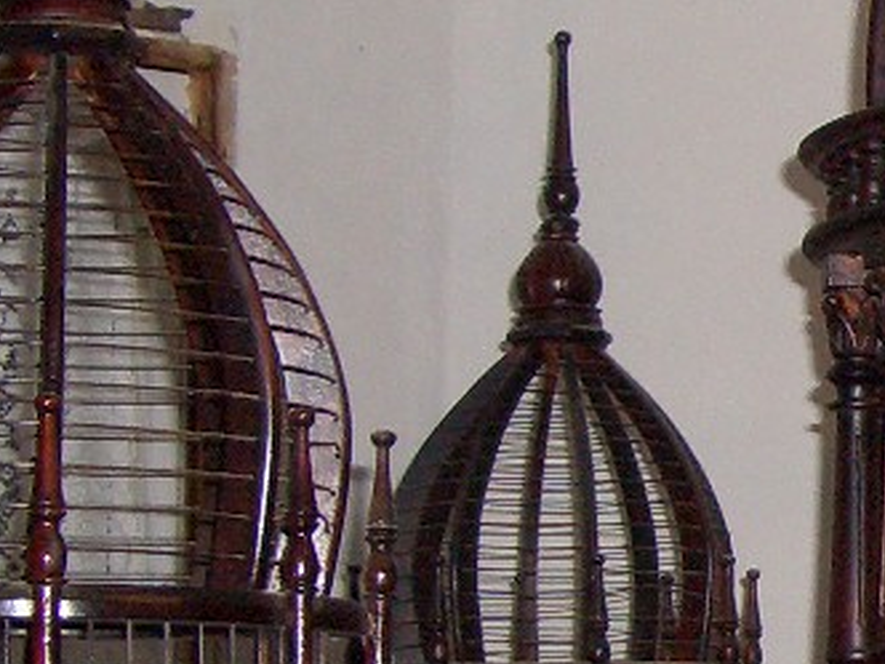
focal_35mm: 135
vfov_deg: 11.0
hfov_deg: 13.9
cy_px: 464
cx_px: 1229
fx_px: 3451
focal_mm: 5.8
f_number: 2.6
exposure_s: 1/60
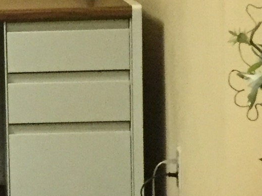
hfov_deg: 10.0
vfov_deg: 7.7
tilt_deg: -6.6
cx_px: -108
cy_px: 67
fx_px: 1453
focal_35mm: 192
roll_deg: +2.0
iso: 250
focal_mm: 3.3
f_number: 2.4
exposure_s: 1/30
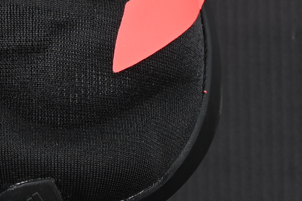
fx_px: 2675
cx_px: -78
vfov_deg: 4.3
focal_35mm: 319
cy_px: -38
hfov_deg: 6.4
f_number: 6.3
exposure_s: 1/60
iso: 160
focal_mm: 50
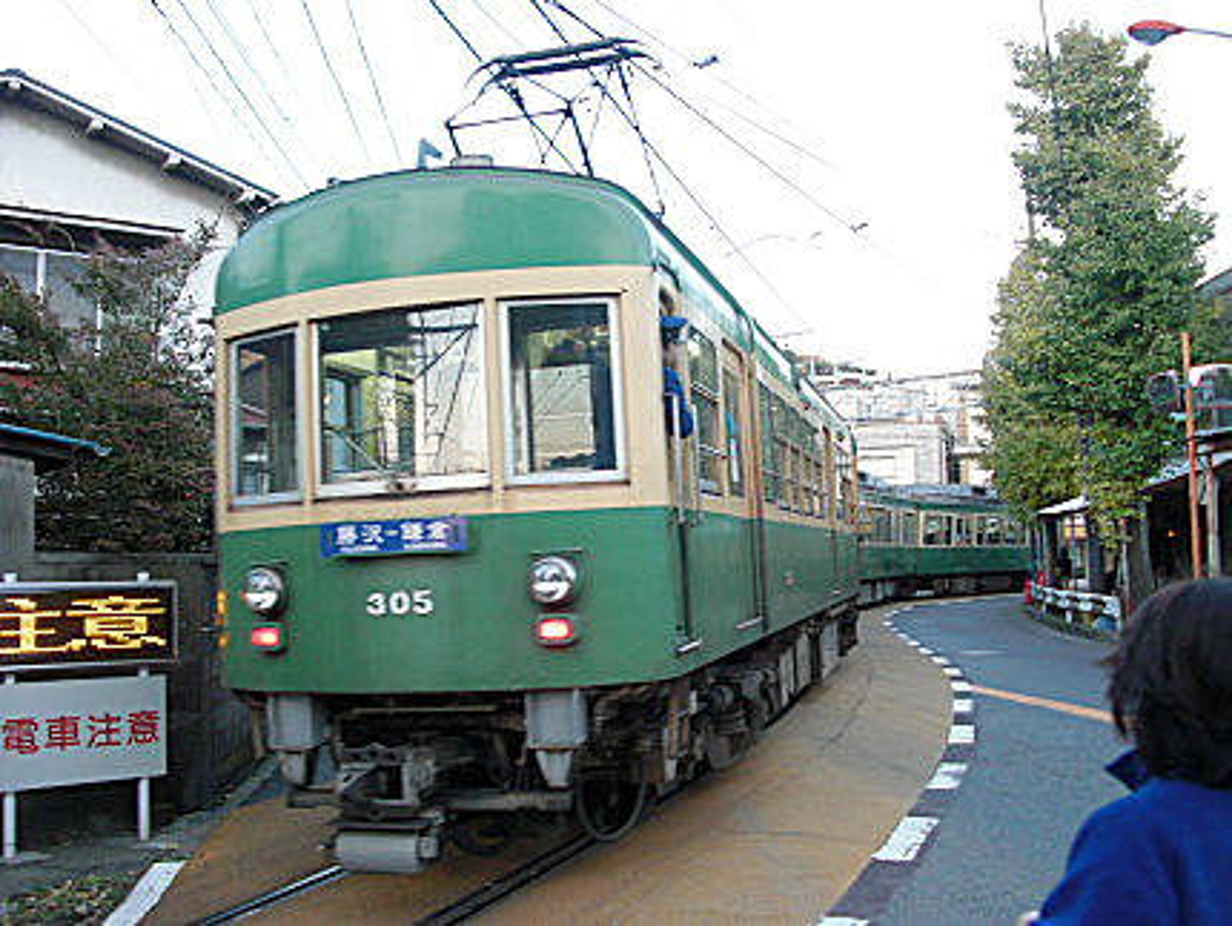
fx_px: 1282
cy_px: 463
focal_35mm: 36
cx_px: 616
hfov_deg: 51.3
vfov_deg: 39.7
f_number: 2.8
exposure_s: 1/80
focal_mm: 6.3
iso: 200
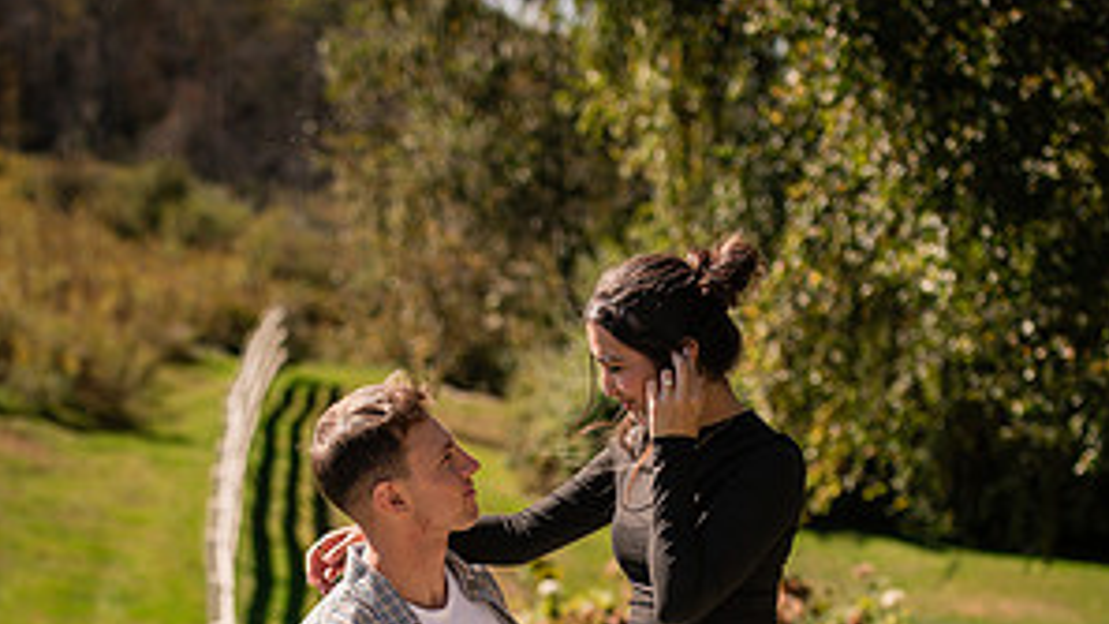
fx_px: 3264
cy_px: 702
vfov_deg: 10.8
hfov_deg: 19.3
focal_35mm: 111
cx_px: 556
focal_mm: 70
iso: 140
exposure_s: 1/4000
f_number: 3.2
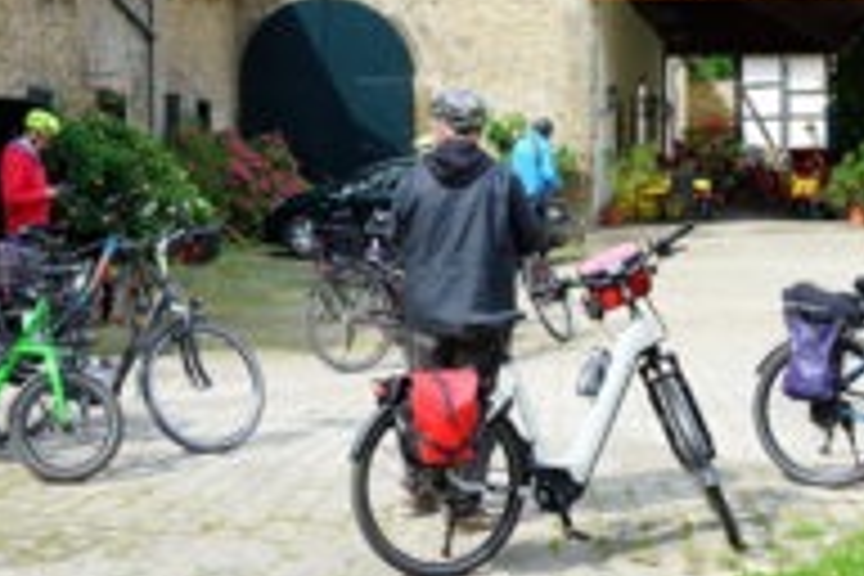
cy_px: 133
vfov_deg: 18.5
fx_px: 1752
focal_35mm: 73
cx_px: 441
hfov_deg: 27.7
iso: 100
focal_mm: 35
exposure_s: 1/200
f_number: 6.3
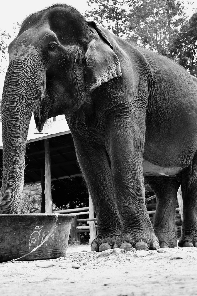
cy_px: 148
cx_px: 98
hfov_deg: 22.6
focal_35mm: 60
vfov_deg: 33.4
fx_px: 493
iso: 200
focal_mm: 40
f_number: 6.3
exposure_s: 1/160
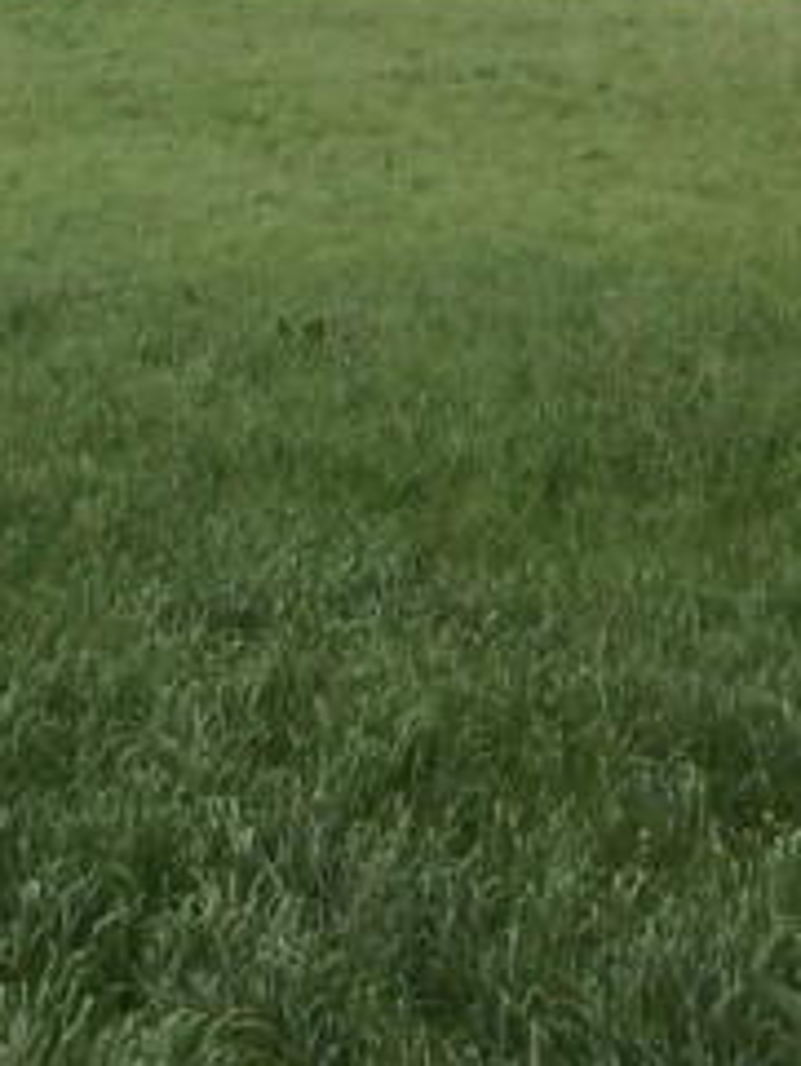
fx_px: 3792
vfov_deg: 14.7
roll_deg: +1.0
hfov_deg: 11.8
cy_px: -624
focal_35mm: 123
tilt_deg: +9.4
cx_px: -181
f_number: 2.2
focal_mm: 4.15
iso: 32
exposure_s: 1/2933
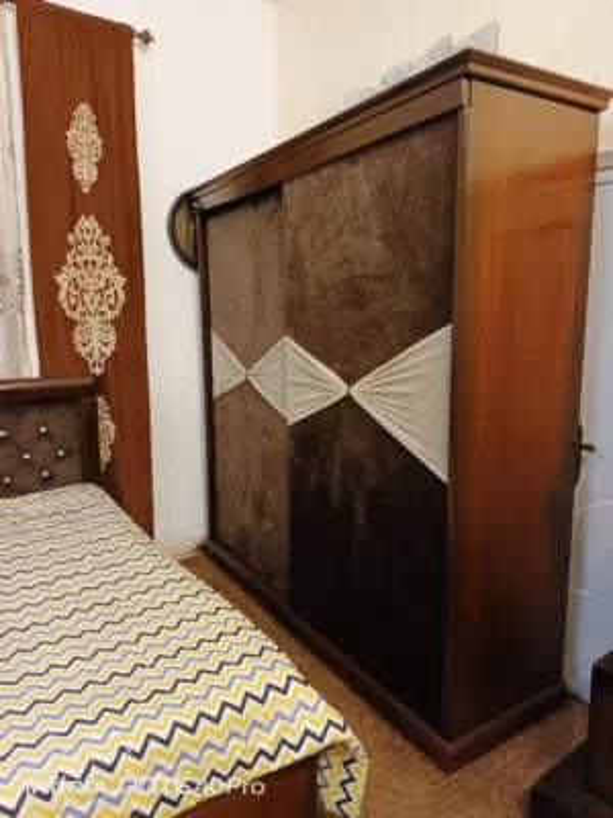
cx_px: 306
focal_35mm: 23
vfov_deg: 73.9
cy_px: 409
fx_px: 543
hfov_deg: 58.9
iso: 1940
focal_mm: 5.25
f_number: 1.7
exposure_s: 1/50
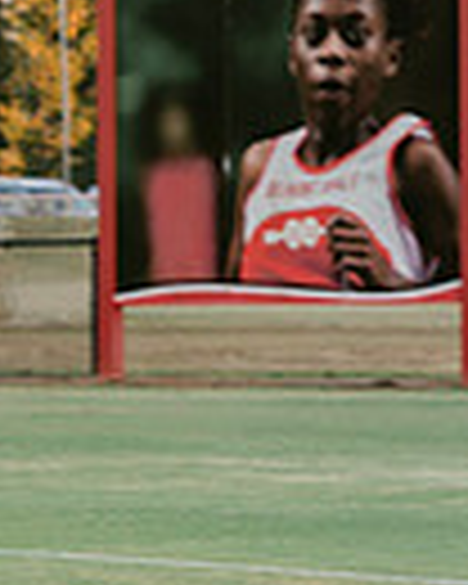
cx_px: -824
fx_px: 6527
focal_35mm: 377
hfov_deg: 4.0
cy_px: 443
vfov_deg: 5.1
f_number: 4.5
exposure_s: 1/320
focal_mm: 90
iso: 640
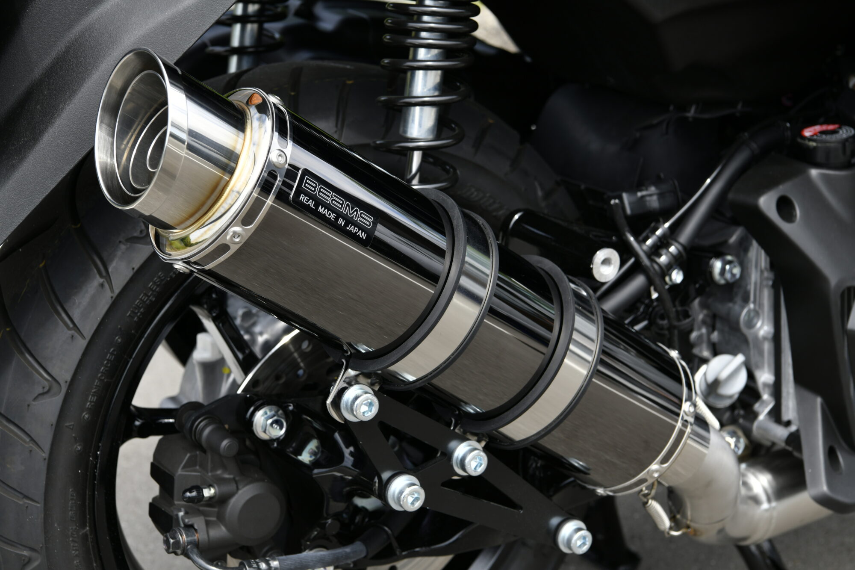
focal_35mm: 70
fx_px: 1662
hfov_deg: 28.8
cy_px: 285
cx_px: 428
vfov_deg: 19.5
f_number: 10
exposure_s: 1/200
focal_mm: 70
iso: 160
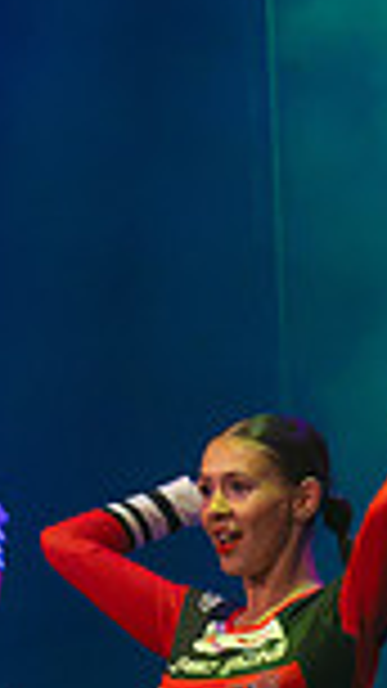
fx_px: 6827
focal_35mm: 374
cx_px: -103
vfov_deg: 5.8
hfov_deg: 3.2
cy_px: 724
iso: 5000
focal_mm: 81
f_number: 4
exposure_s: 1/500
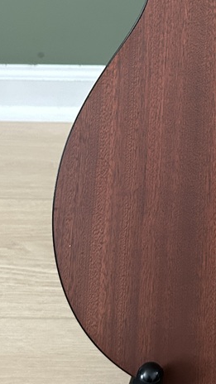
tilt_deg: -30.2
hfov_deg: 18.0
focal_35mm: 61
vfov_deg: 33.0
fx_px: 621
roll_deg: -1.9
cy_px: 56
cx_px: 307
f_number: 1.5
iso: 640
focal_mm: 5.7
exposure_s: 1/40
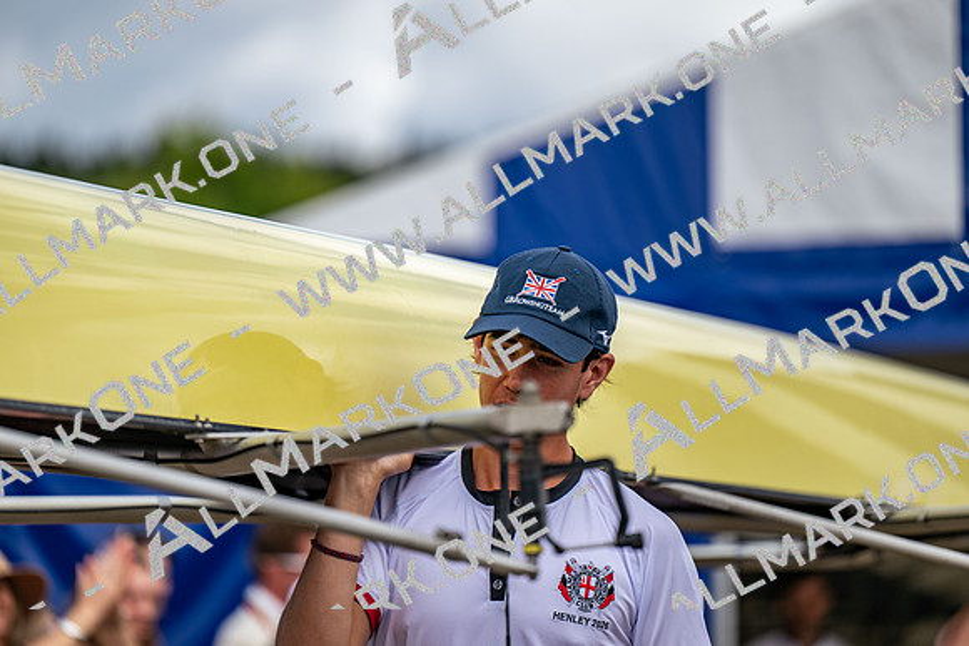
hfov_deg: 10.3
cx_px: 484
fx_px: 5384
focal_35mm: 200
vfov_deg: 6.9
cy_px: 323
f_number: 2.8
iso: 110
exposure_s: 1/2000
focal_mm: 200
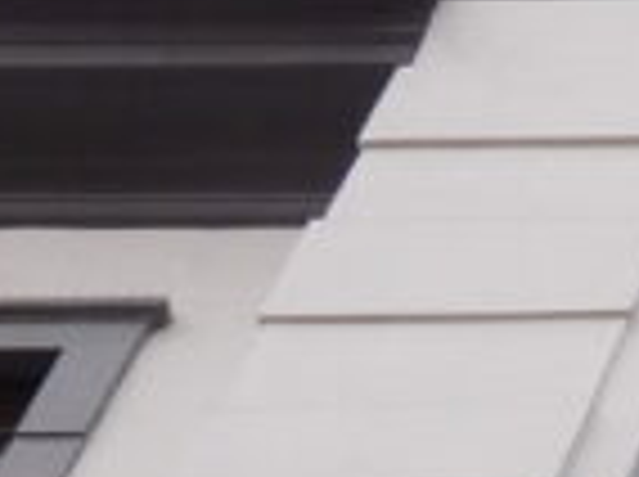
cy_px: 648
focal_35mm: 332
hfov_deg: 5.4
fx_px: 6118
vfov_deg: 4.4
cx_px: 2246
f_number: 4
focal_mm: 8.2
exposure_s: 1/200
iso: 100
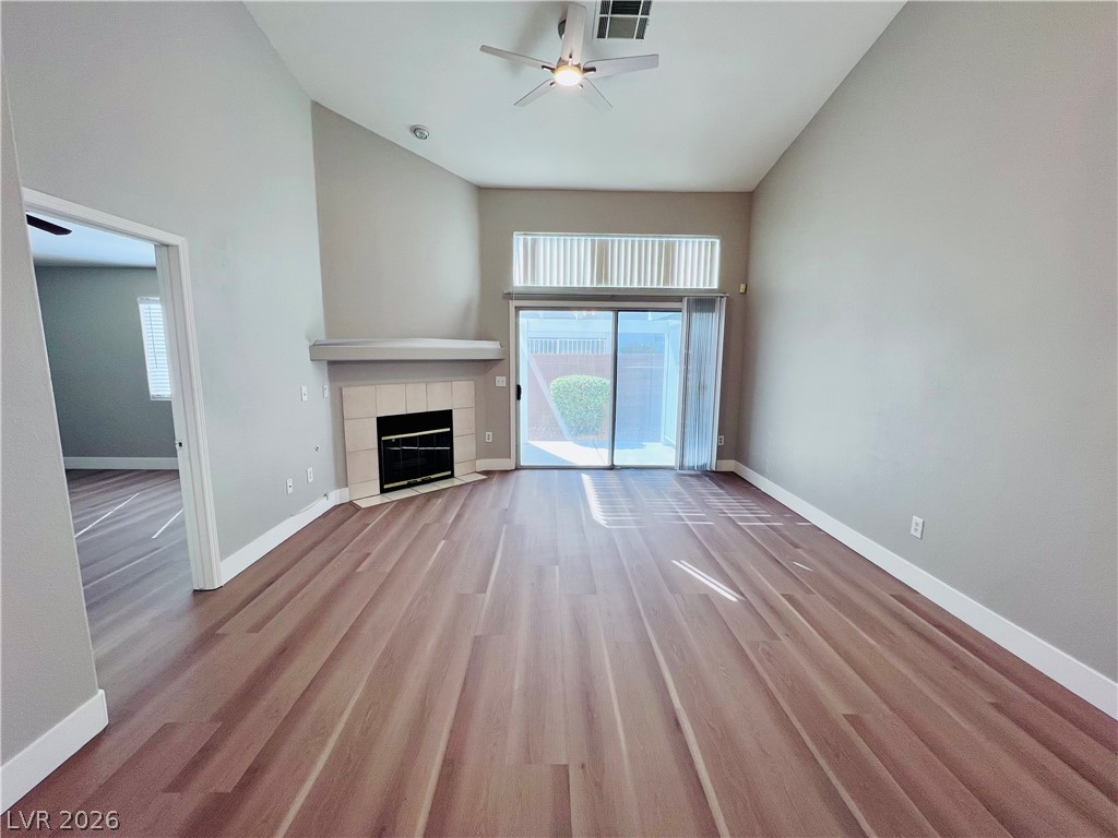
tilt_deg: -8.4
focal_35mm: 13
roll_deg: -0.1
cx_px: 559
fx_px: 420
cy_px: 419
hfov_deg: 106.2
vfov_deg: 89.9
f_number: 1.8
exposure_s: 1/120
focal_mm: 1.57
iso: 64
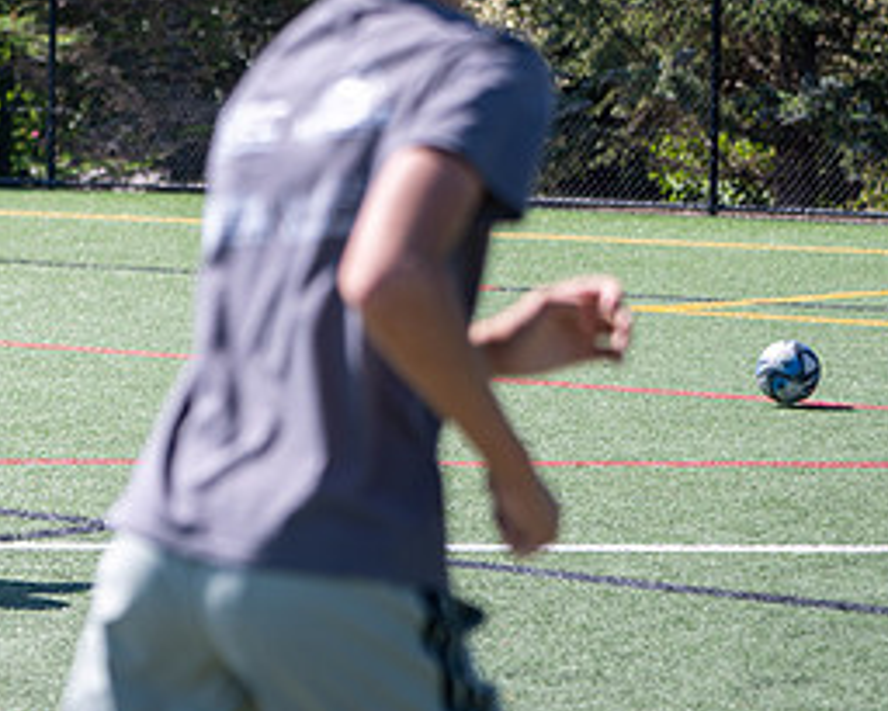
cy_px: 380
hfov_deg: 11.2
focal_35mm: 169
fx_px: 4443
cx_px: -200
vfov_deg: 9.1
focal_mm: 70
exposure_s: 1/800
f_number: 2.8
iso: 64
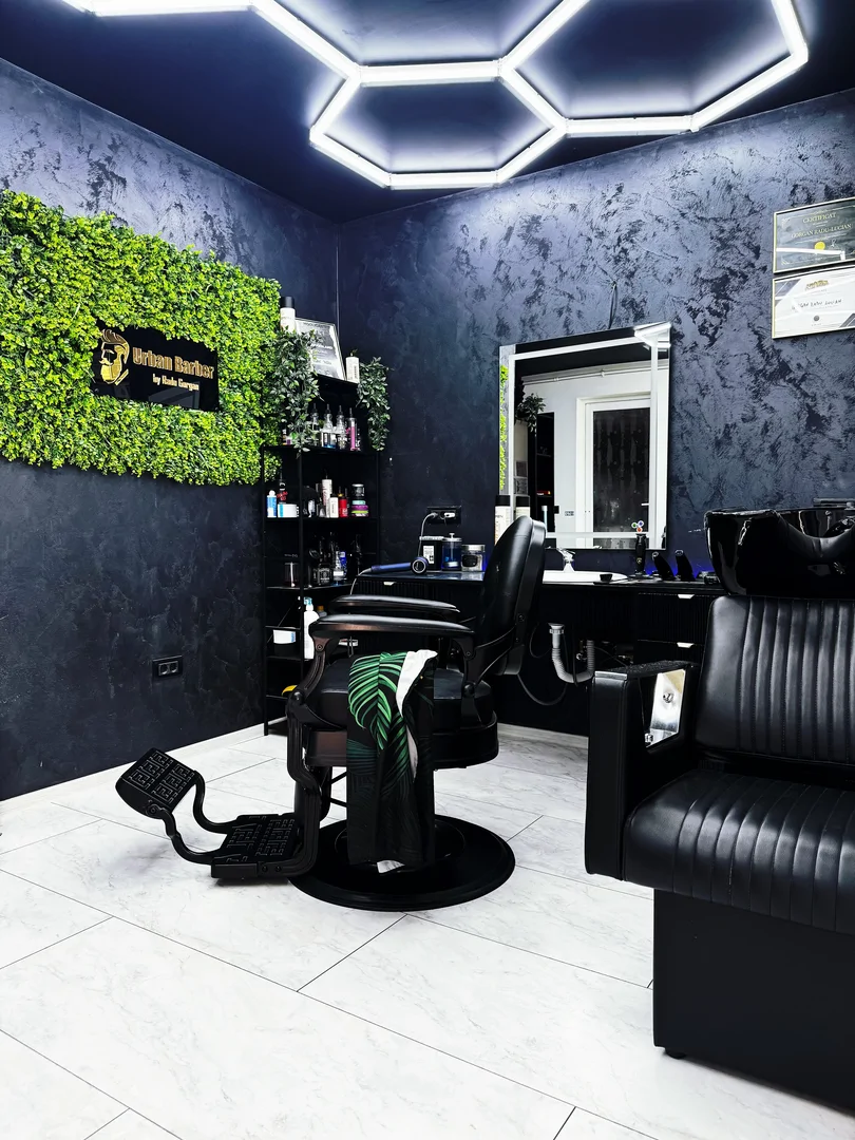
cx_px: 428
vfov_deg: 71.6
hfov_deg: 56.8
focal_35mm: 24
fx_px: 790
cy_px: 570
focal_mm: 6.76
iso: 100
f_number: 1.78
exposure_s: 1/100
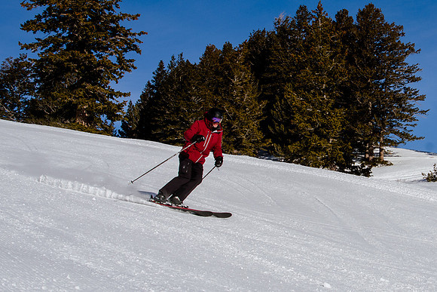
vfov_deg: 16.7
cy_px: 130
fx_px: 994
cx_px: 335
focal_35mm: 82
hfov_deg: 24.5
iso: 160
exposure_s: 1/1000
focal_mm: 35
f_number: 9
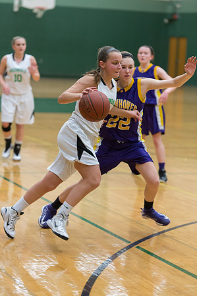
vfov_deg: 16.4
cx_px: 98
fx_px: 1028
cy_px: 148
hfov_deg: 10.9
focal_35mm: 125
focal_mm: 125
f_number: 2.8
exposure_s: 1/500
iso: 5000
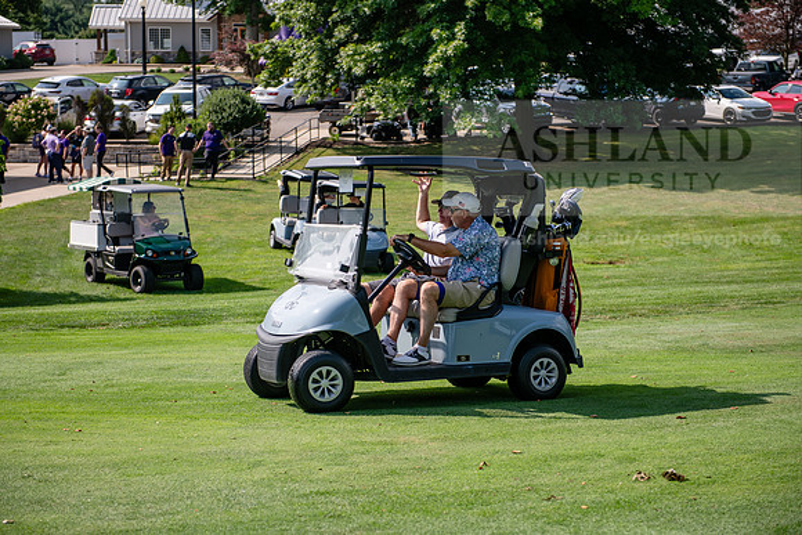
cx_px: 401
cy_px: 268
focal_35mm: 70
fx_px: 1560
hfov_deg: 28.8
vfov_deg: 19.5
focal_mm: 70
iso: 64
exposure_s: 1/640
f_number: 3.5
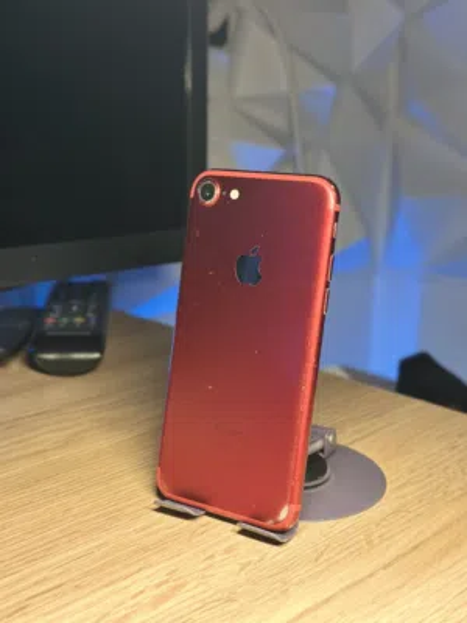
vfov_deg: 39.7
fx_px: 863
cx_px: 234
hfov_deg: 30.3
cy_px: 312
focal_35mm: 48
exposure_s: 1/60
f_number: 1.78
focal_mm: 6.86
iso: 320
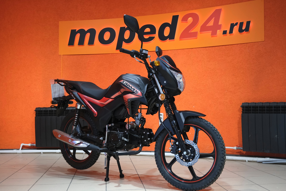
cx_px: 143
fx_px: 326
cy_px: 96
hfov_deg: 47.4
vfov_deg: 32.6
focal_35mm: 41
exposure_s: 1/100
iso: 1600
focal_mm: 27.5
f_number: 4
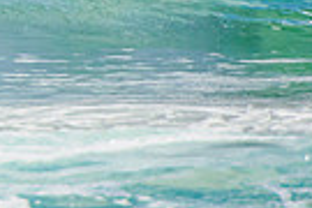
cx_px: -245
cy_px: -149
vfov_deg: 0.5
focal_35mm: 2578
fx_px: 22341
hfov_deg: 0.8
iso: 320
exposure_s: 1/2000
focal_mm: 400
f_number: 5.6
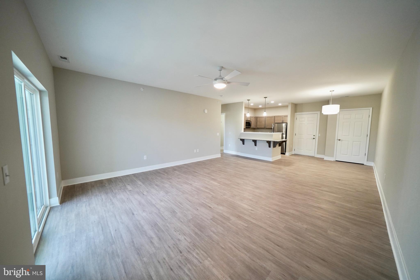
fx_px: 140
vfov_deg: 90.0
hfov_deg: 112.6
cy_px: 140
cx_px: 210
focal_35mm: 12
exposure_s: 1/160
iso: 1250
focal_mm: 12
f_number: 4
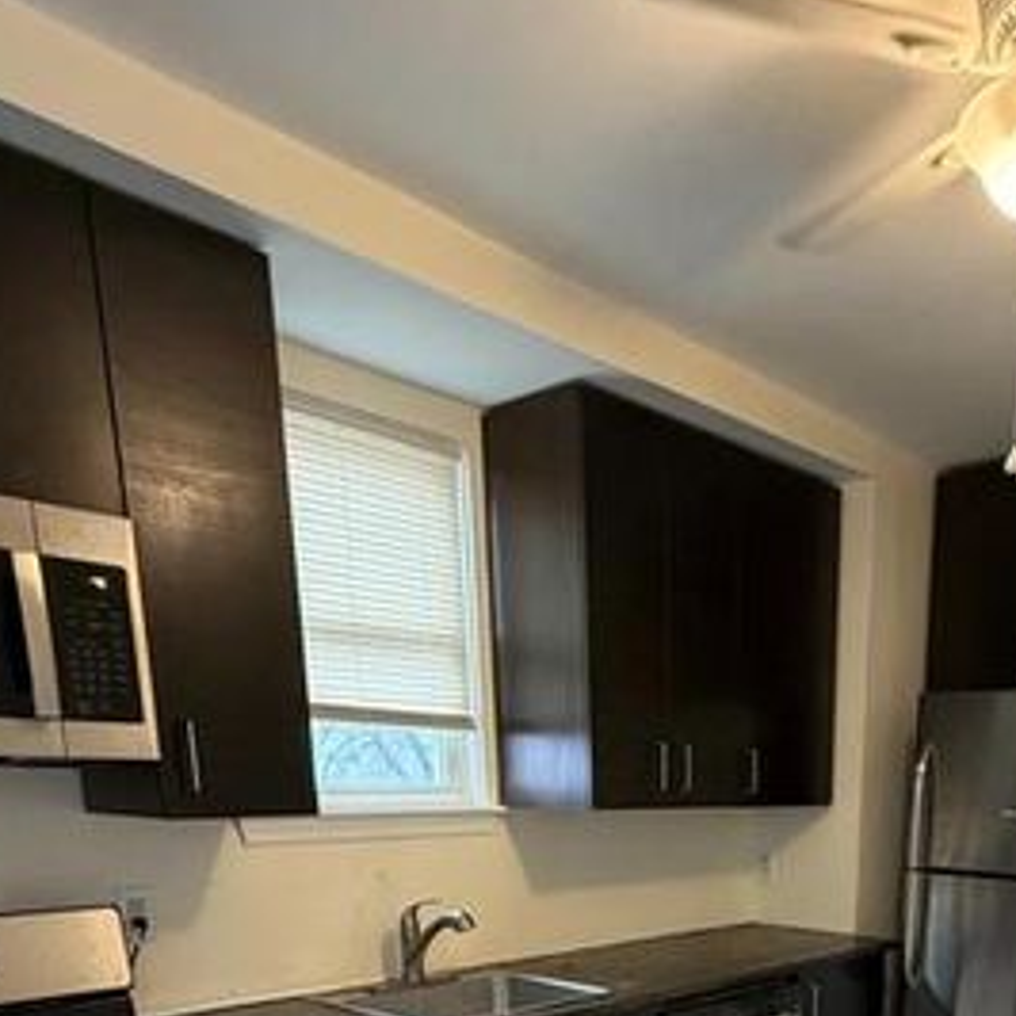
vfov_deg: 43.9
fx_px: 1029
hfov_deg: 50.6
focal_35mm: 31
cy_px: 1041
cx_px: 745
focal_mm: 2.22
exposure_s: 1/60
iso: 320
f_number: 2.2
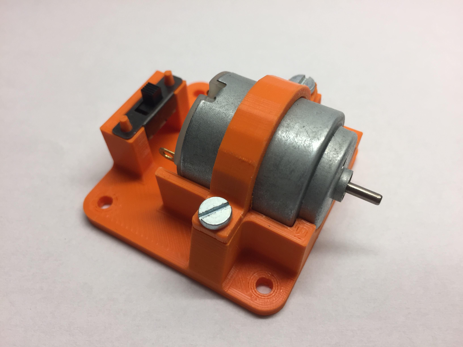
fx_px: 388
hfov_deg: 61.7
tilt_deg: -52.0
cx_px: 232
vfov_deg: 48.2
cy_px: 174
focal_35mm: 29
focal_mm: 4.15
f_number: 2.2
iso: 40
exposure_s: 1/50
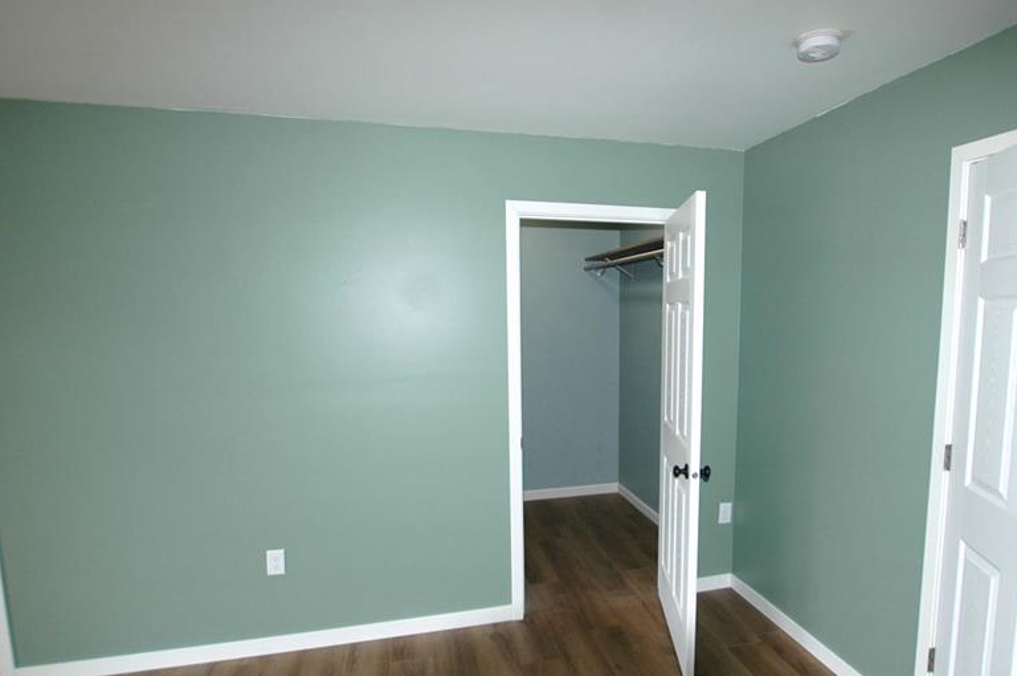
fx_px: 564
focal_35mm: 20
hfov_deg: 83.5
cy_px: 383
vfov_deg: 61.6
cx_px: 585
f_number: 3.5
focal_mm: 10
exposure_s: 1/60
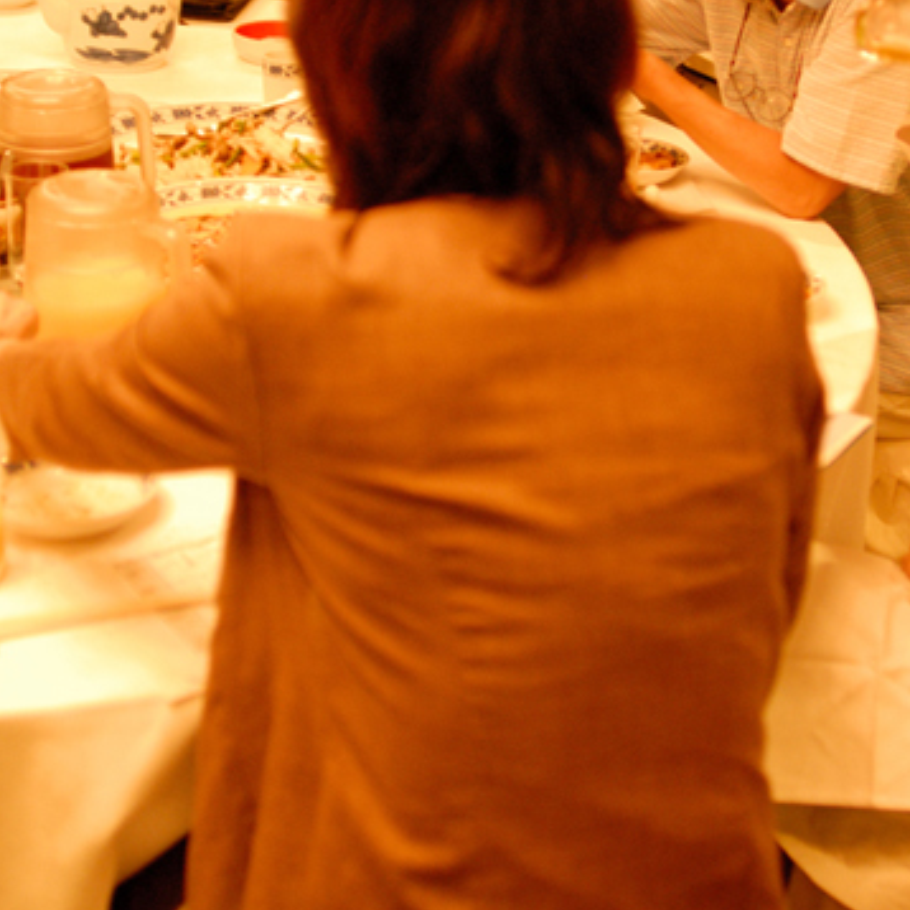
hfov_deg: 26.8
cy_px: 216
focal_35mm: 64
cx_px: 543
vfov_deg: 26.5
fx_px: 1903
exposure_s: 1/60
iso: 800
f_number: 2
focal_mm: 28
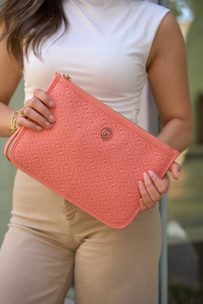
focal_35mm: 70
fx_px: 592
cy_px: 152
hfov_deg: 19.5
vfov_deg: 28.8
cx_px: 102
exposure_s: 1/500
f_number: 2.8
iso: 400
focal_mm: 70
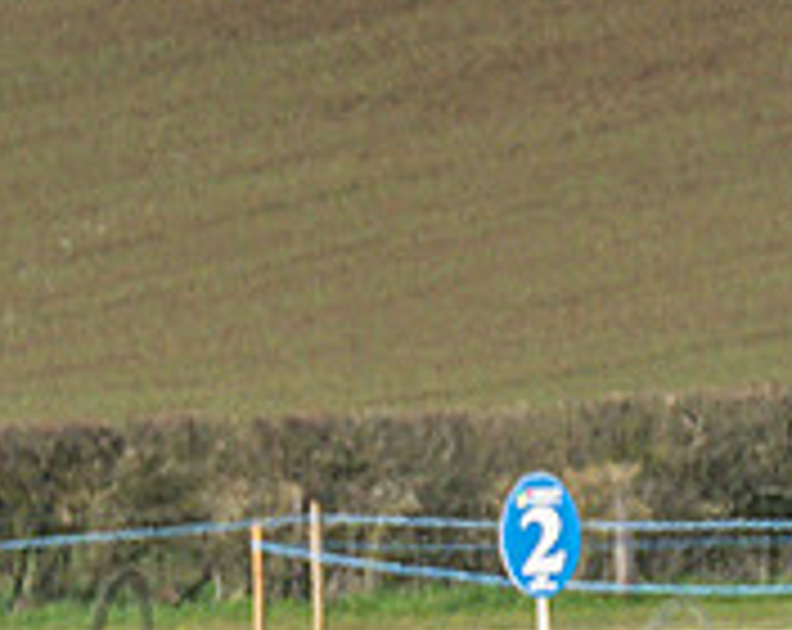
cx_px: 2413
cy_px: 717
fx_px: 45818
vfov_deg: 0.8
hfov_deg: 1.0
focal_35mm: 1959
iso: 250
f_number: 4.5
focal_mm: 185
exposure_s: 1/1600
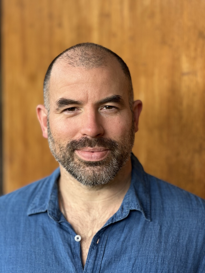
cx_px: 102
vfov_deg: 25.3
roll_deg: +0.7
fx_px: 608
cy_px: 136
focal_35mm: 77
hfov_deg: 19.1
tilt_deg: -6.9
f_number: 2.8
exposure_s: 1/121
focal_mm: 9
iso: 40
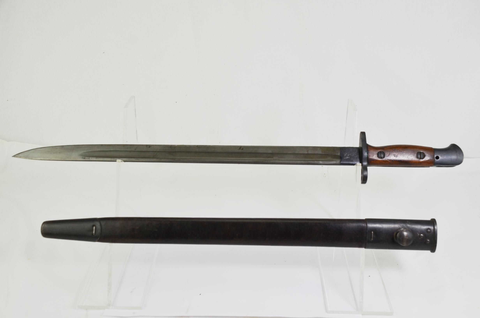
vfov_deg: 34.1
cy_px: 159
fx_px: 519
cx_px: 240
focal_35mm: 39
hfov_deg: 49.6
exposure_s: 1/160
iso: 200
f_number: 6.3
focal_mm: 26
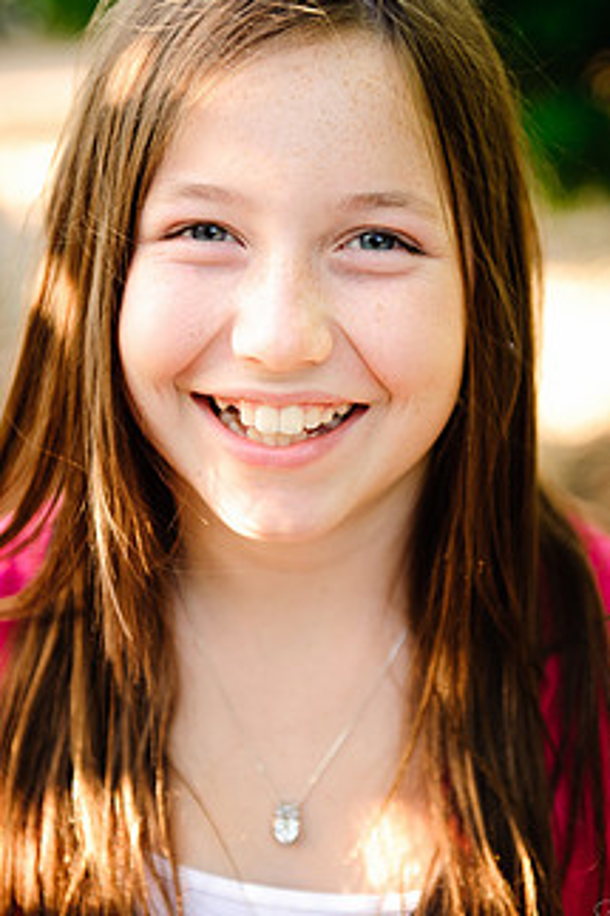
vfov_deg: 22.1
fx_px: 2341
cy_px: 374
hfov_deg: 14.8
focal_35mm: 92
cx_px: 328
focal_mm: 66
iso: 200
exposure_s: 1/250
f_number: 3.2
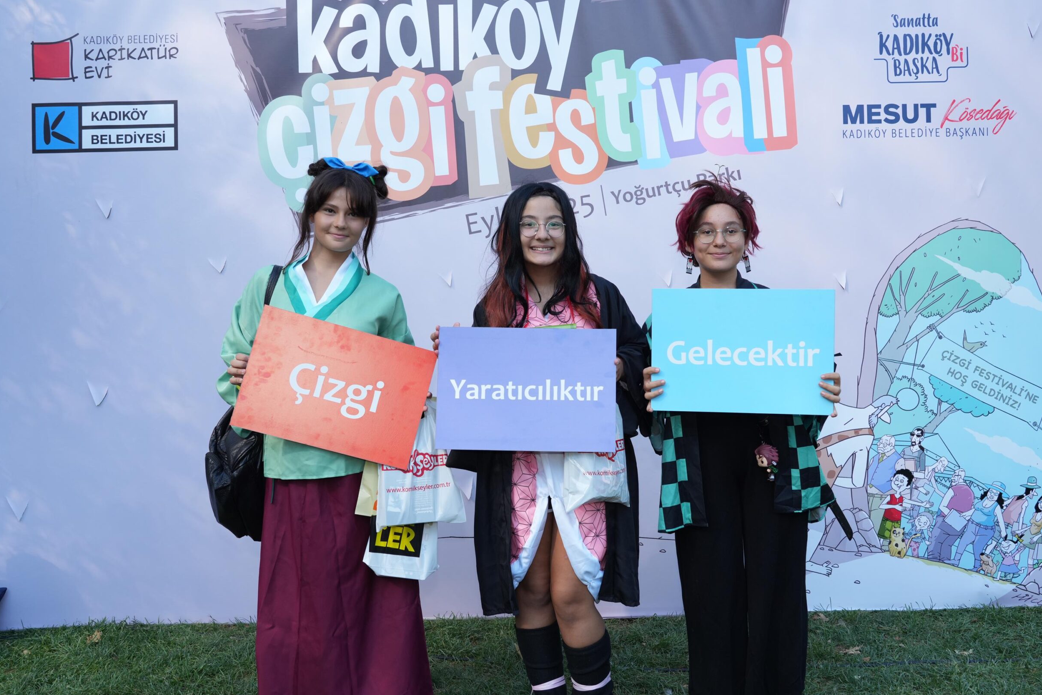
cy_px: 340
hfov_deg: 53.1
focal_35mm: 36
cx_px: 537
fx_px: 1042
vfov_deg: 36.9
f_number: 6.3
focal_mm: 34
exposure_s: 1/200
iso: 500
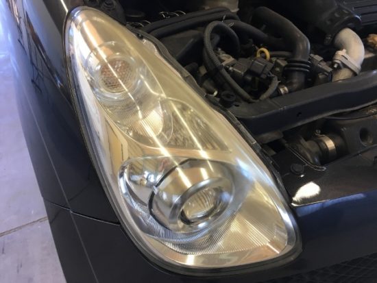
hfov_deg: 61.6
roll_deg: -1.6
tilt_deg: -38.4
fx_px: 316
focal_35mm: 29
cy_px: 142
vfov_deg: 48.3
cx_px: 188
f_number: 2.2
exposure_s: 1/30
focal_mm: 4.15
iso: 32
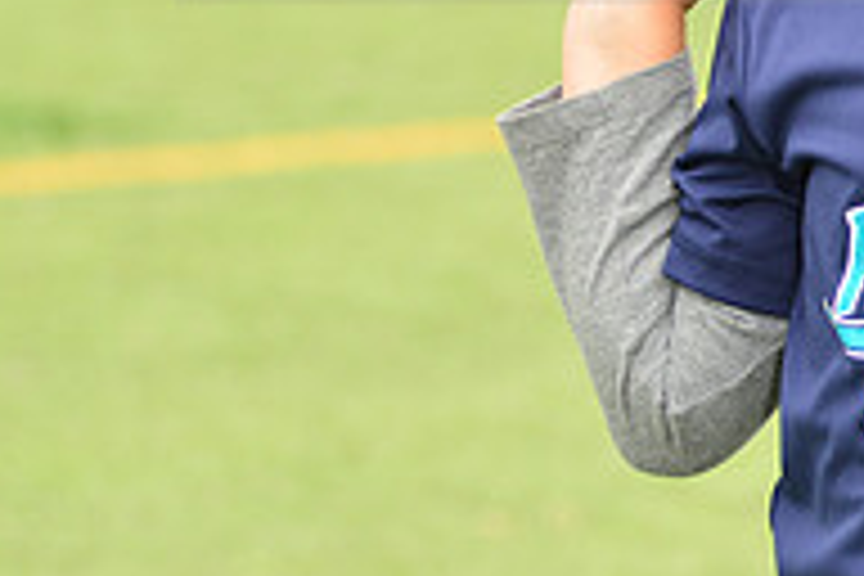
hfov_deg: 3.7
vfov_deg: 2.5
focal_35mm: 560
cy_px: -128
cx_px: 932
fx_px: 13439
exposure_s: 1/200
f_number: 8
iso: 250
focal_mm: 185
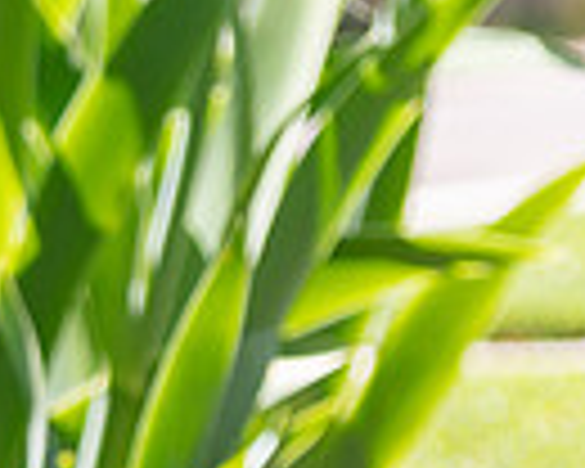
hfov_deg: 6.7
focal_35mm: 278
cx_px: -736
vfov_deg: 5.5
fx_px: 4813
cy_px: 541
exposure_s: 1/250
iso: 100
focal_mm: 50
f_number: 3.2
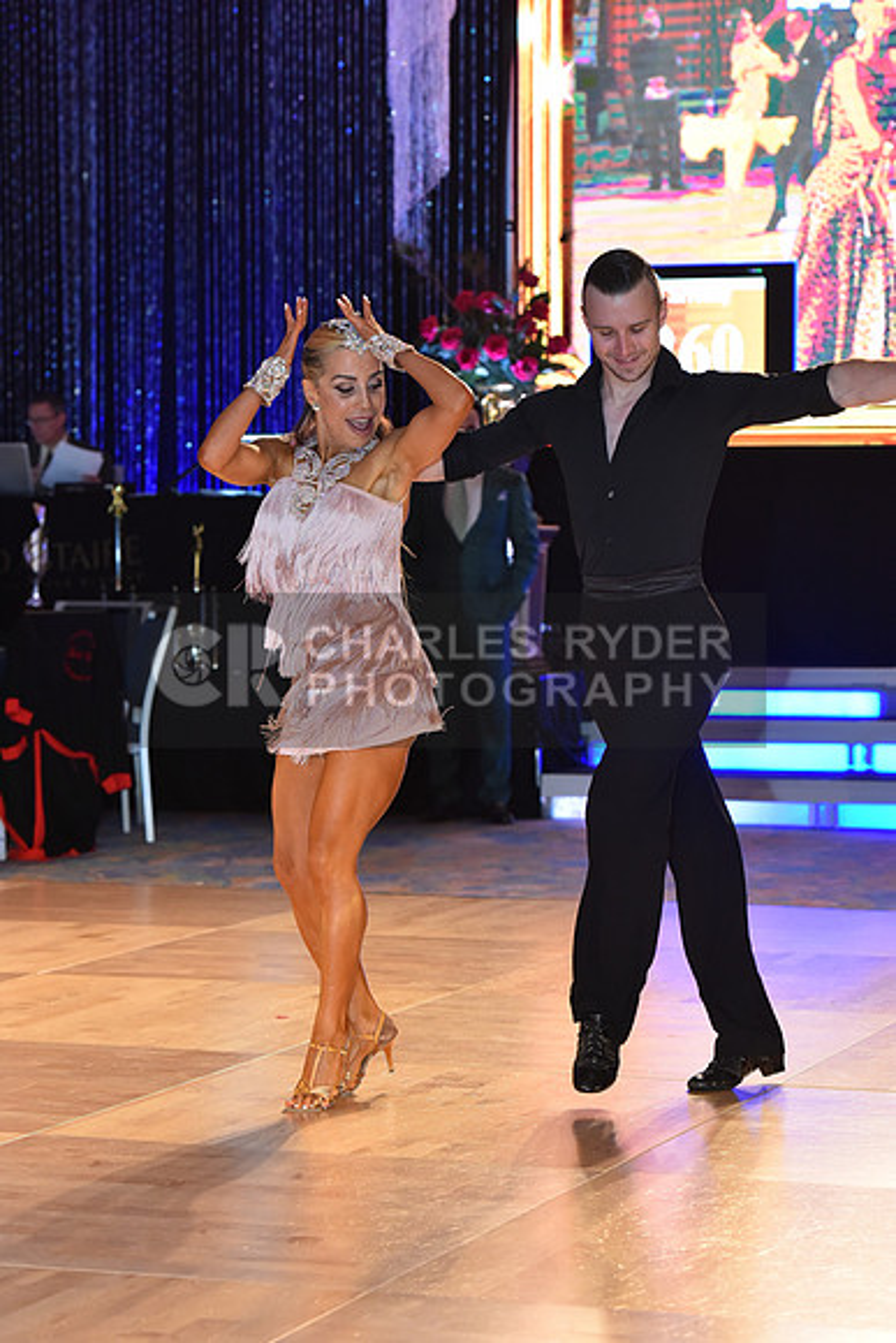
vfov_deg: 20.4
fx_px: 3731
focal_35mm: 100
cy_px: 672
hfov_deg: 13.7
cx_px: 448
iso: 2000
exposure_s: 1/250
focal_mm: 100
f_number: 5
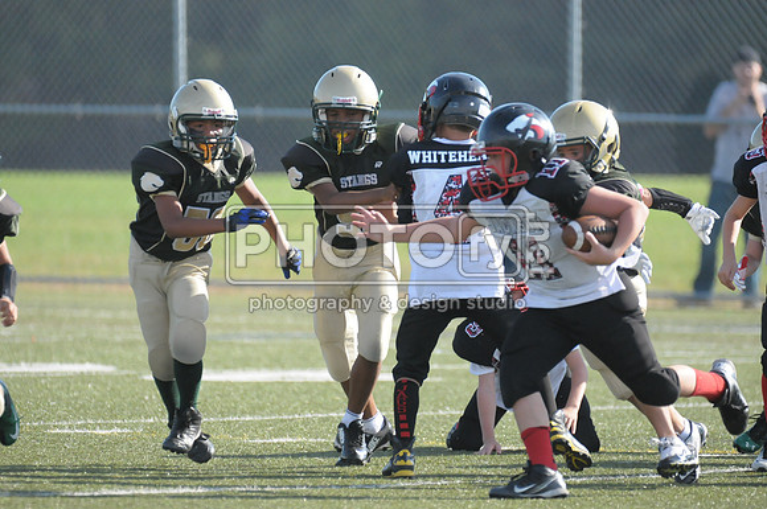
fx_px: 10531
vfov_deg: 2.8
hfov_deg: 4.2
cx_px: 384
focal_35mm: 495
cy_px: 254
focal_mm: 330
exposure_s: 1/4000
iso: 1600
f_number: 4
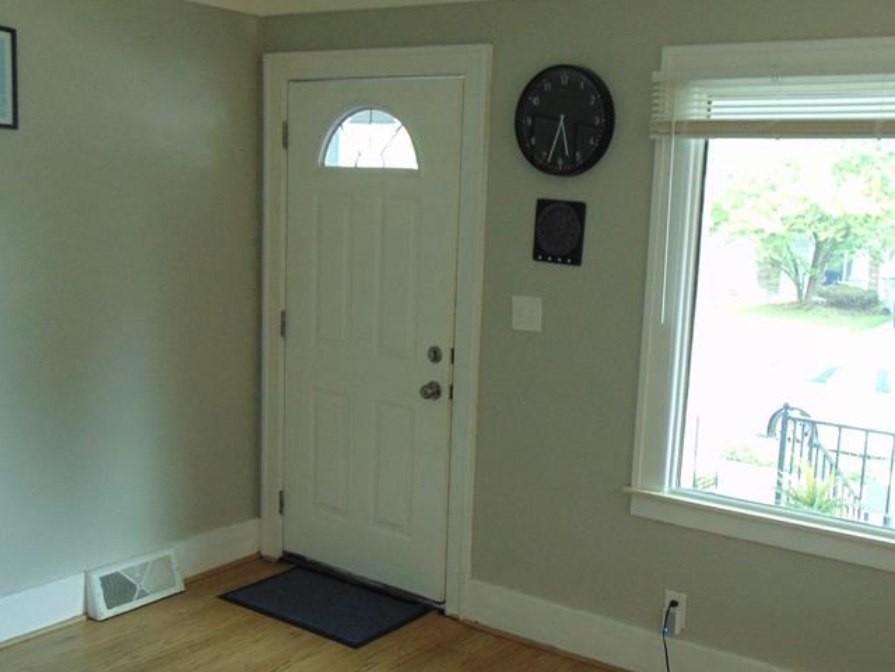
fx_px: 1034
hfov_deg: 46.7
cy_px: 382
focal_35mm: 40
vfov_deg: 35.9
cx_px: 513
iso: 100
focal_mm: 4.5
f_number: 3
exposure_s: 1/30
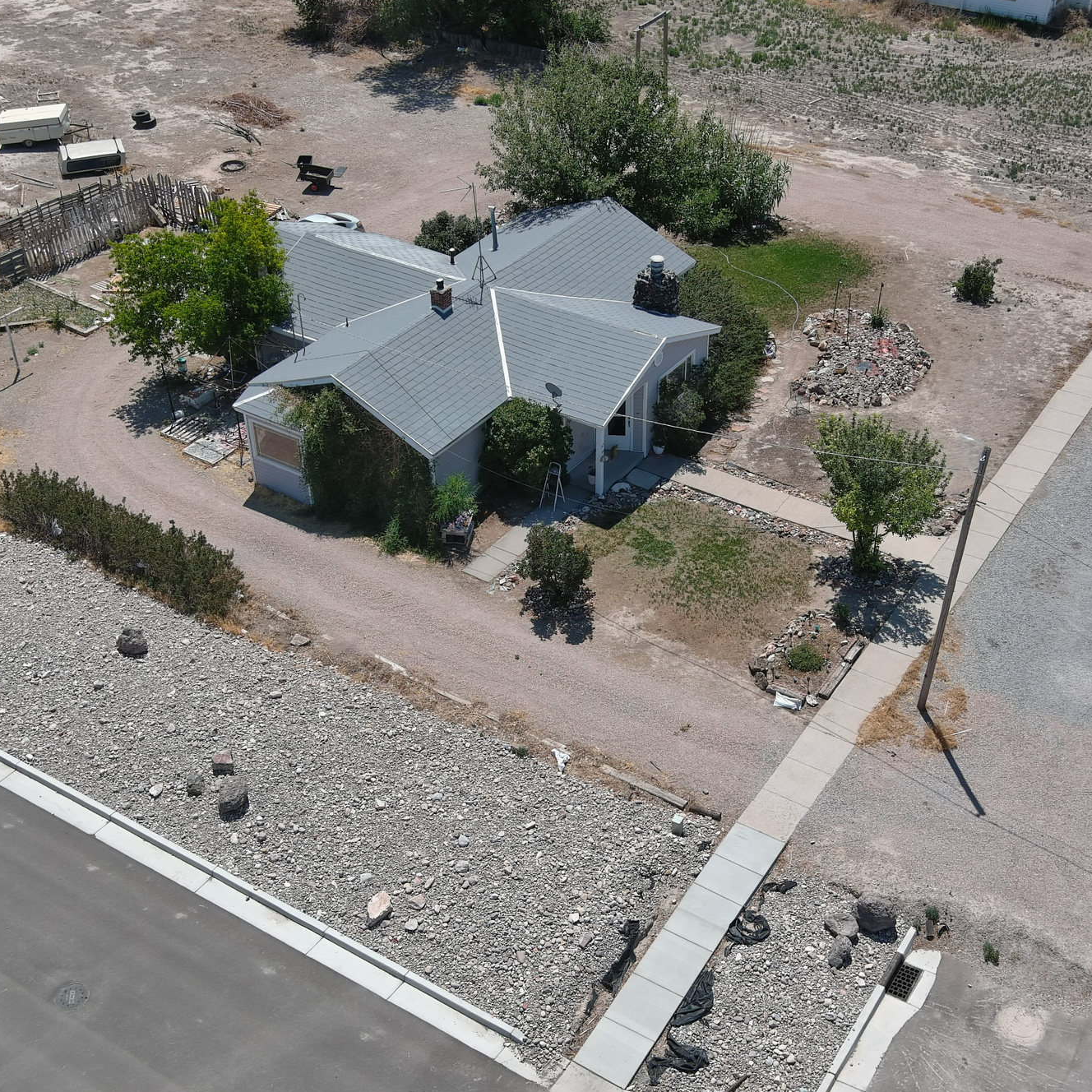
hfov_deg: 43.9
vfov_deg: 43.9
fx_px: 1356
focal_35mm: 38
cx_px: 557
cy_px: 540
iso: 100
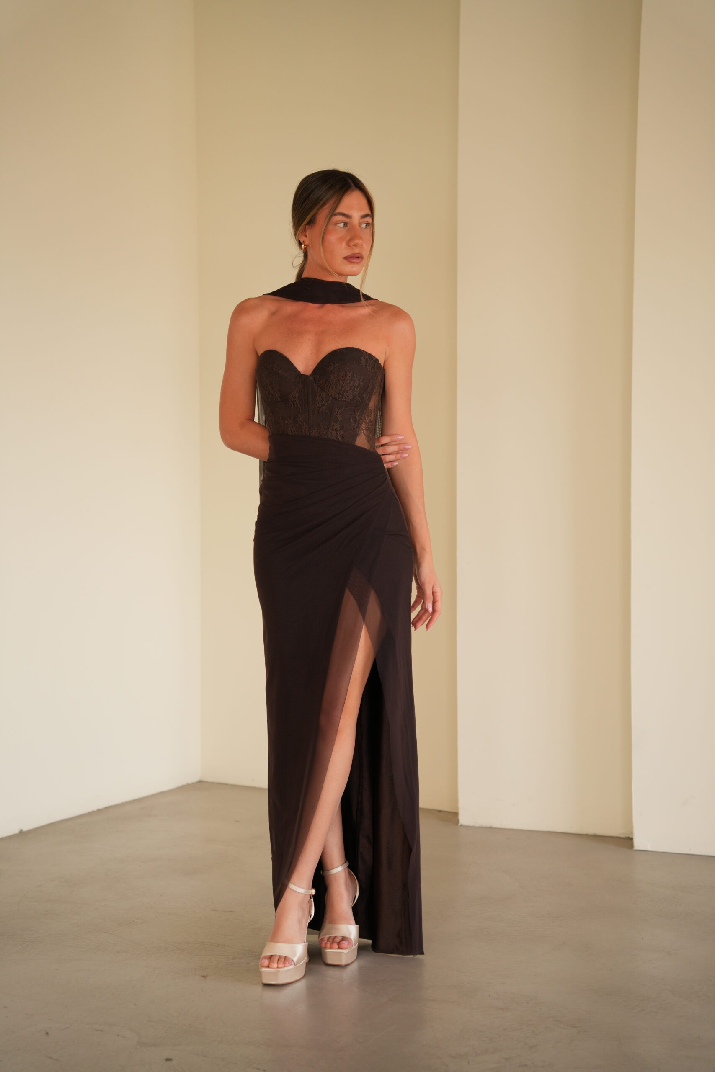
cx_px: 358
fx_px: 2085
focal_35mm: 70
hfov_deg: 19.5
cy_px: 536
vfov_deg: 28.8
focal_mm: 70
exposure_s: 1/125
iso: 400
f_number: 3.5
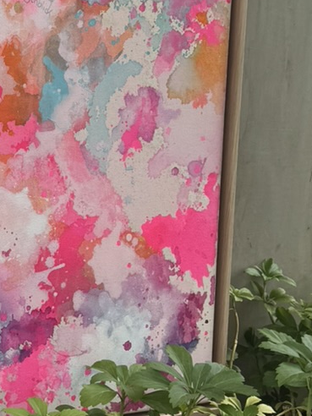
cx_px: -61
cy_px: 168
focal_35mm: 100
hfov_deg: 14.3
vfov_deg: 19.6
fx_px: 1202
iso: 80
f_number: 1.78
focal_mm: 6.76
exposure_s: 1/577
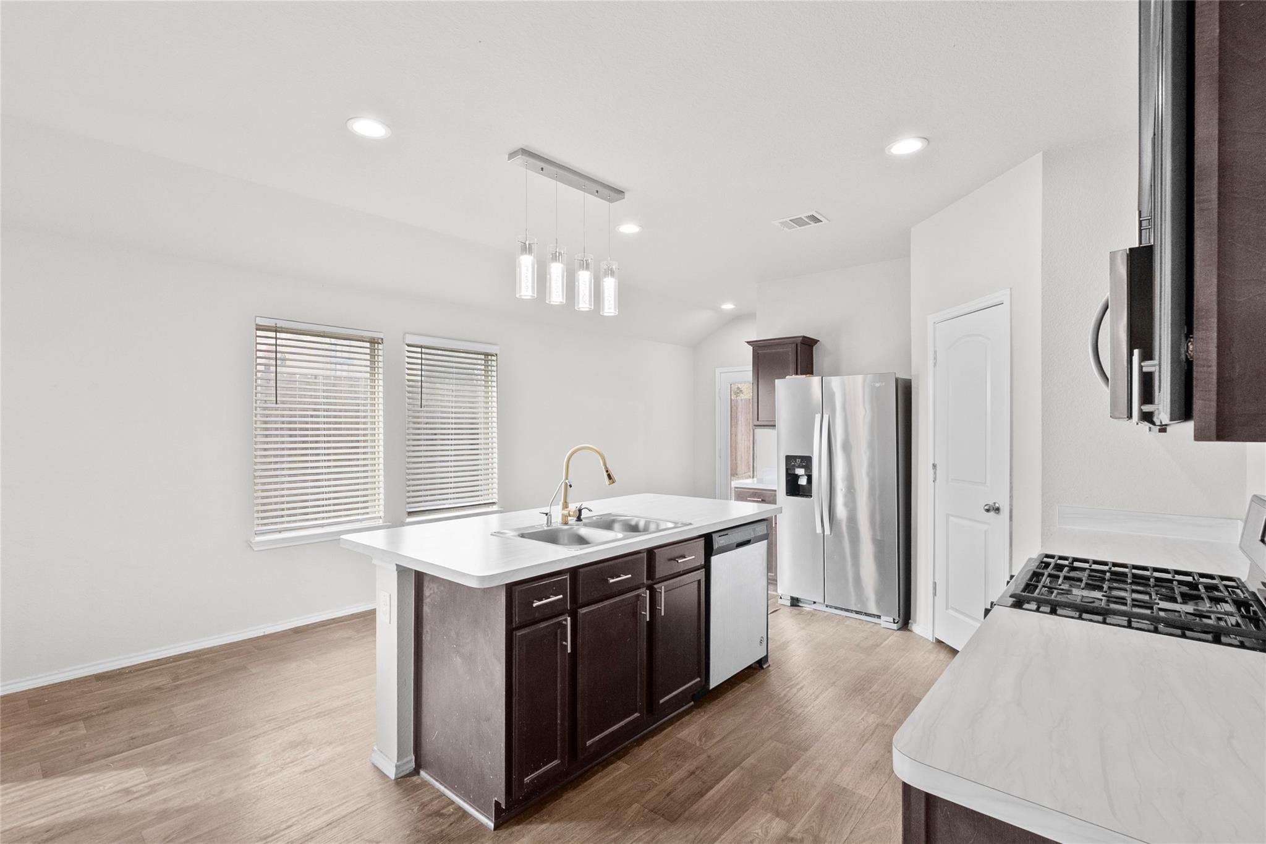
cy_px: 422
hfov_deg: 96.7
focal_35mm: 16
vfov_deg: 73.7
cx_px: 633
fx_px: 563
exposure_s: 1/13
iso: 320
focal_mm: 11
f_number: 7.1
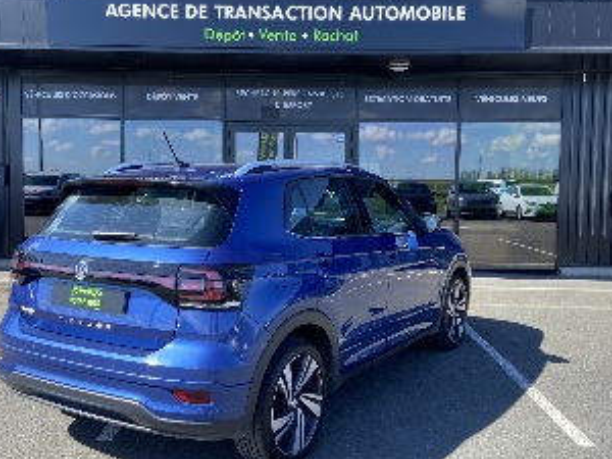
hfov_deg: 51.3
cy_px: 224
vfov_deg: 39.7
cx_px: 298
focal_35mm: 36
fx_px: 636
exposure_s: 1/693
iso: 32
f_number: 1.8
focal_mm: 4.25
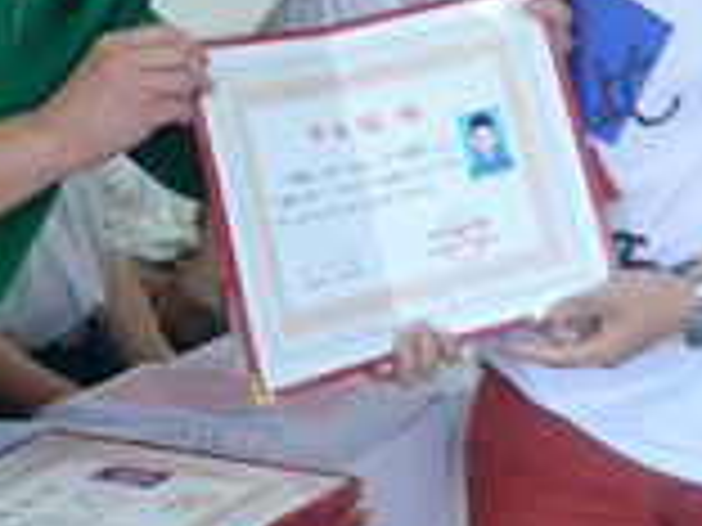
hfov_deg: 16.8
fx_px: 2373
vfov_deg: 12.2
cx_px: 374
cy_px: -193
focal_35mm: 117
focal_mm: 7.4
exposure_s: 1/30
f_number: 2.8
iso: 125
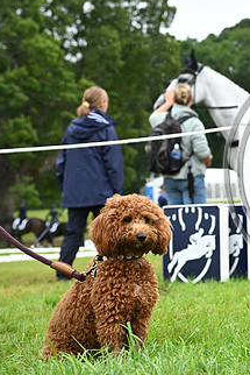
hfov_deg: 11.2
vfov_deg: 17.2
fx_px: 1238
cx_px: 330
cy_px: 154
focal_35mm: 119
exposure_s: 1/800
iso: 1400
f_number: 5.6
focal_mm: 66
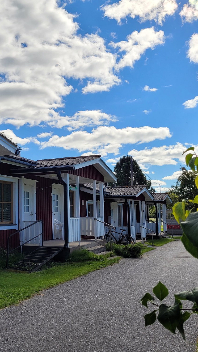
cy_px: 176
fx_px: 355
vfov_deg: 52.8
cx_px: 38
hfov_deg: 30.4
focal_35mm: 38
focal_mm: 5.4
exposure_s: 1/3026
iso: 40
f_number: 1.8
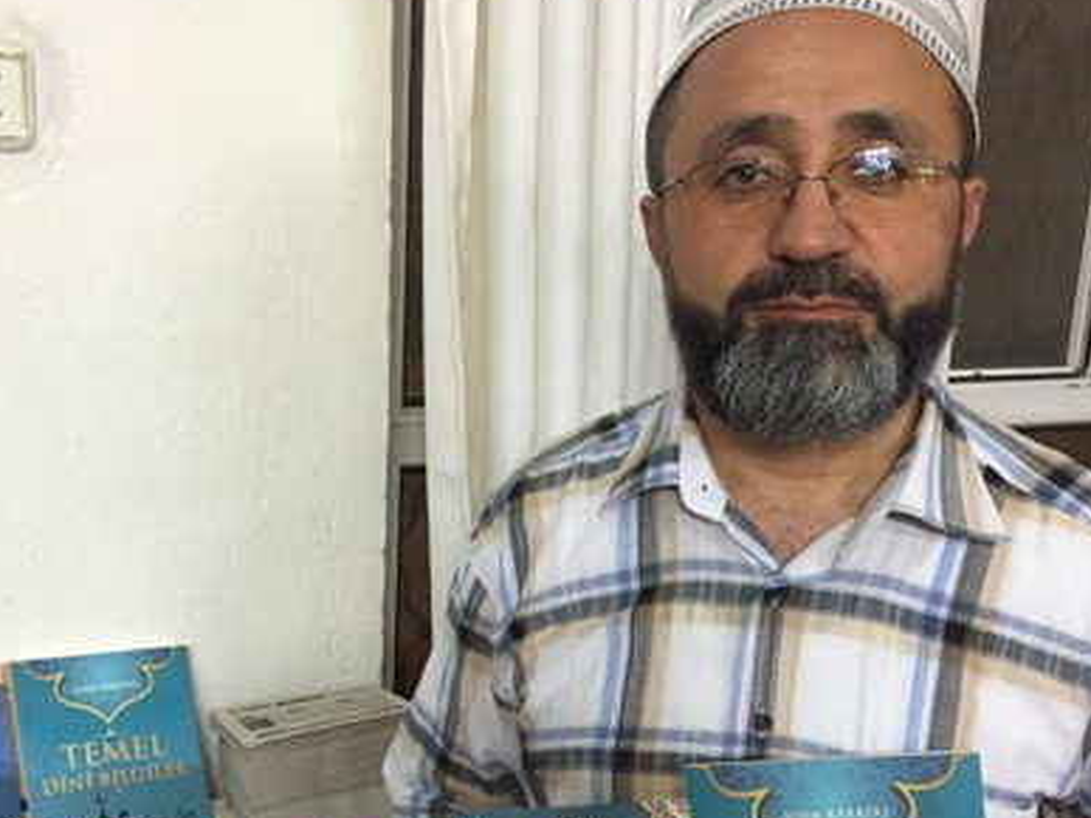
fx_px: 1512
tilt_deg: -15.9
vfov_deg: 29.9
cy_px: 590
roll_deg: -2.0
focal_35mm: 48
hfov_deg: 39.6
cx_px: 471
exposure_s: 1/17
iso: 250
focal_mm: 4.15
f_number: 2.2
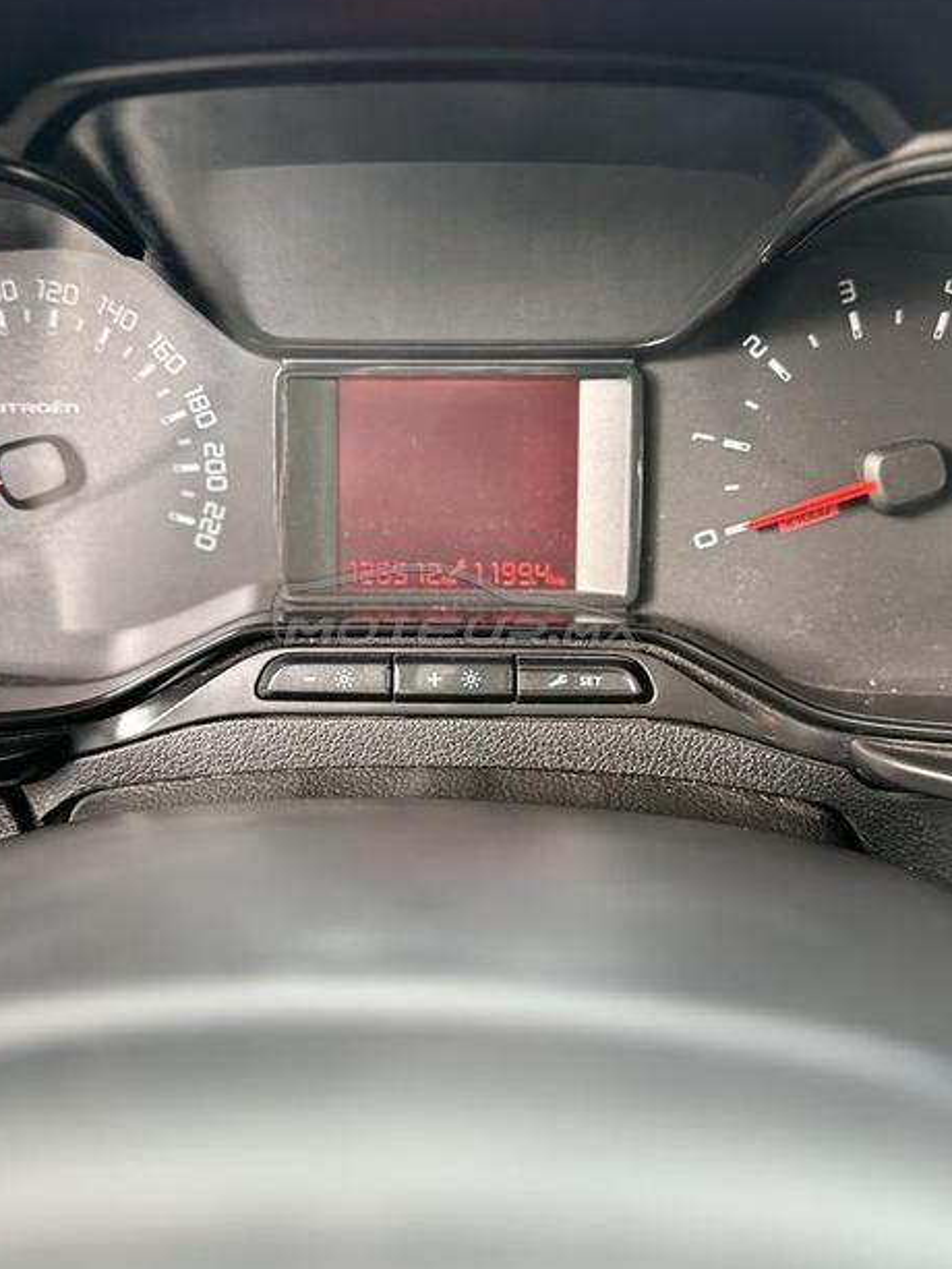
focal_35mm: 34
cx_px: 453
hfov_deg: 41.8
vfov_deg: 53.9
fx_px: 1246
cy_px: 603
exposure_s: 1/60
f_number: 1.78
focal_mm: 6.86
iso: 400
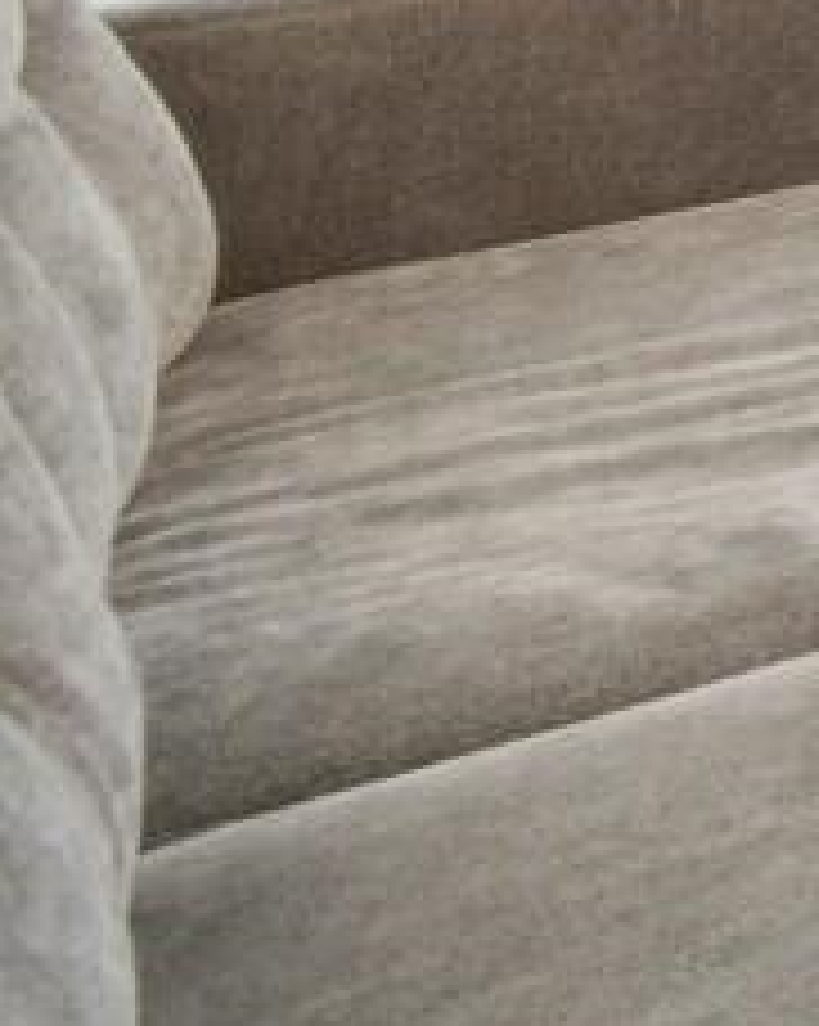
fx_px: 3034
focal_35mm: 100
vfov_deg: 15.5
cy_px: -990
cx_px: 3492
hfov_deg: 7.6
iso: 100
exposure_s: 1/1.25
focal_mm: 10
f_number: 4.5
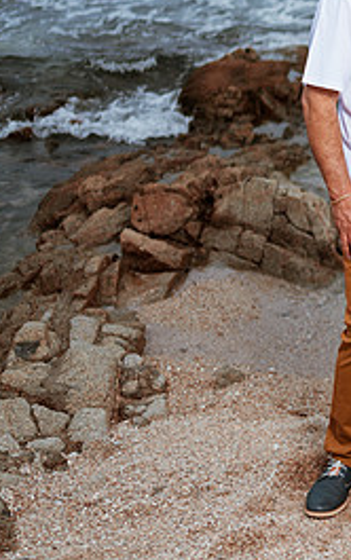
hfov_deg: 15.3
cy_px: 157
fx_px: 1192
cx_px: 548
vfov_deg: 26.2
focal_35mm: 78
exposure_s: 1/500
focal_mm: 35
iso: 100
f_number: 1.8
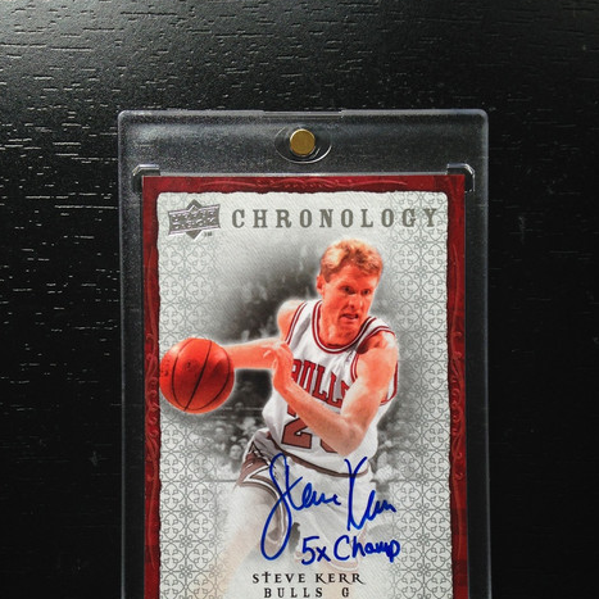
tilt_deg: -87.6
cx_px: 307
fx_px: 783
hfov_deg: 41.9
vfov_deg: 41.3
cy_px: 401
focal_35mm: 40
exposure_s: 1/153
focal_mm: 4.12
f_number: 2.4
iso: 50
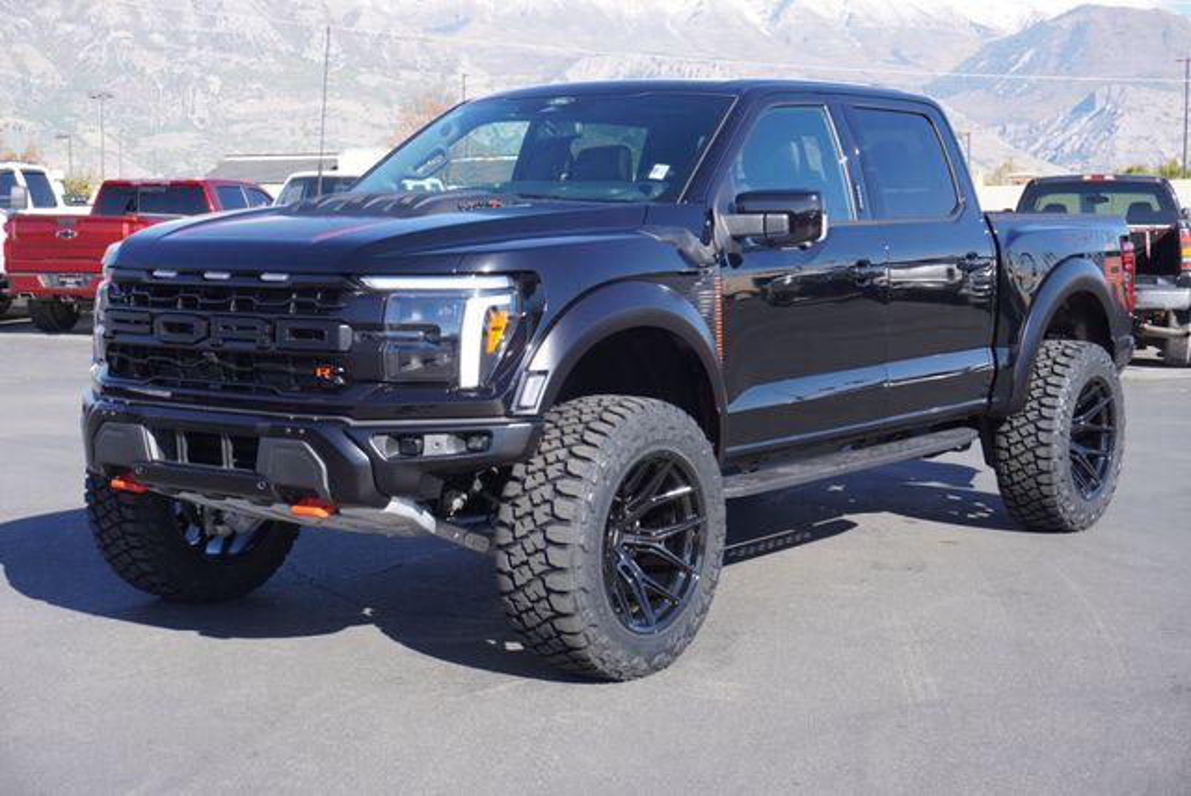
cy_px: 398
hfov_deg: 36.8
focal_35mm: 54
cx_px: 596
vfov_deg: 25.1
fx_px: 1788
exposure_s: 1/125
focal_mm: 36
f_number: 8
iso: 100
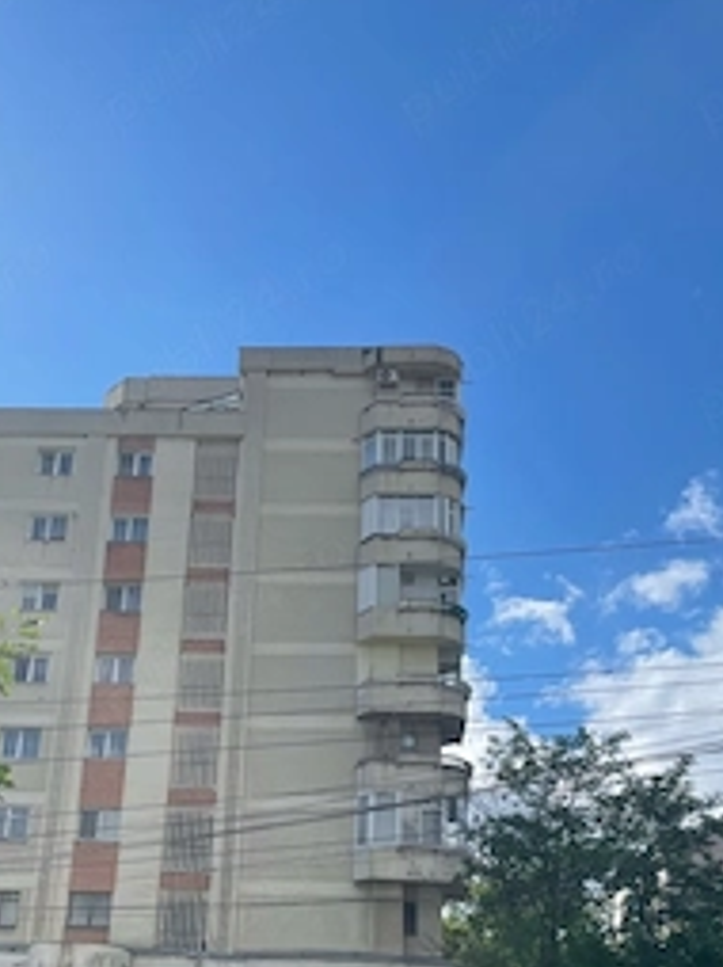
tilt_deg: +22.0
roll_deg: -2.0
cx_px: 301
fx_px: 1144
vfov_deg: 44.9
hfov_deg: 35.0
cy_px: 674
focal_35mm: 41
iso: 32
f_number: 1.6
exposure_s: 1/4292
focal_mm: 4.2
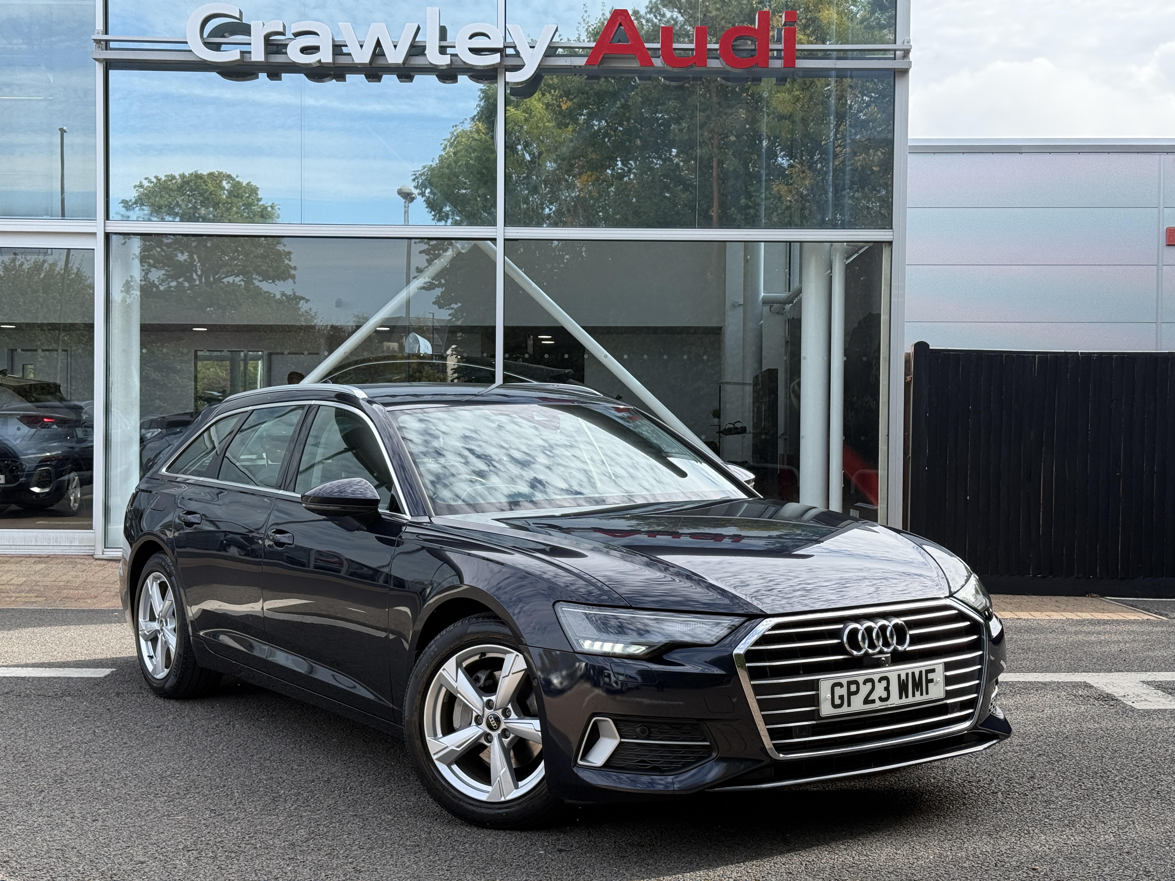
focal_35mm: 48
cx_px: 588
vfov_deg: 30.3
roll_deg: +0.6
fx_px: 1629
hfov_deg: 39.7
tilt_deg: +1.1
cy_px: 440
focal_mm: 6.76
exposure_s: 1/1575
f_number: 1.78
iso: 80
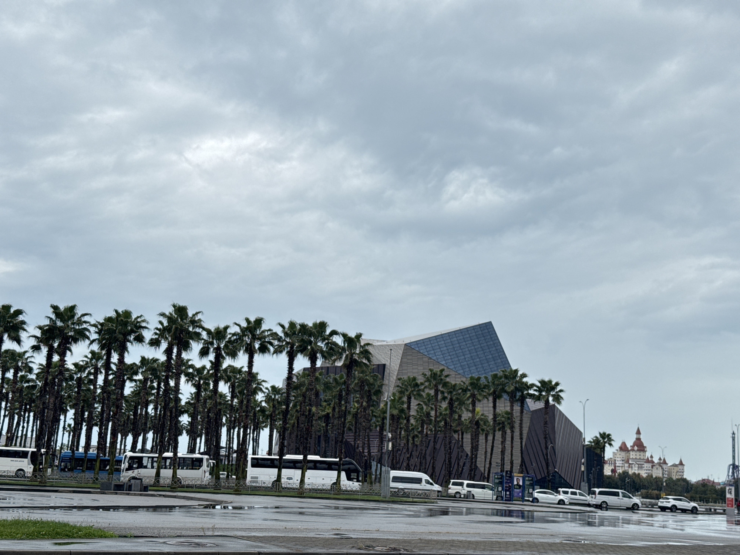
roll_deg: -3.1
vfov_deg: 30.3
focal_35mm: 48
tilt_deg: +10.6
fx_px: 1026
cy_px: 278
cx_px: 370
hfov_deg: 39.7
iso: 64
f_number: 1.78
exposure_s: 1/1770
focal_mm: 6.76
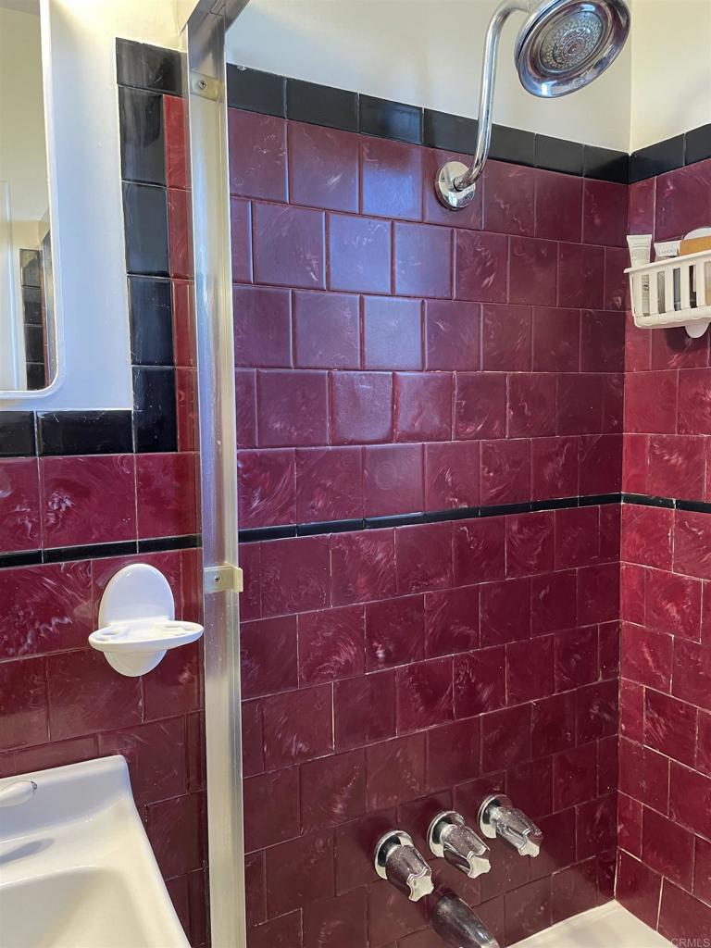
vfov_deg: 67.3
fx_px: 712
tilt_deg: -4.8
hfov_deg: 53.1
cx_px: 356
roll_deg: +1.4
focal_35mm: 26
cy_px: 474
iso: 250
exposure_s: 1/60
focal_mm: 4.2
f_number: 1.6
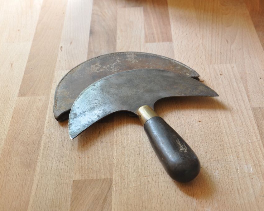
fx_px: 531
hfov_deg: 27.9
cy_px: 106
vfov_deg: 22.5
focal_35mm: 68
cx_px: 154
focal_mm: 40
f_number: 9
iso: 200
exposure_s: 1/15
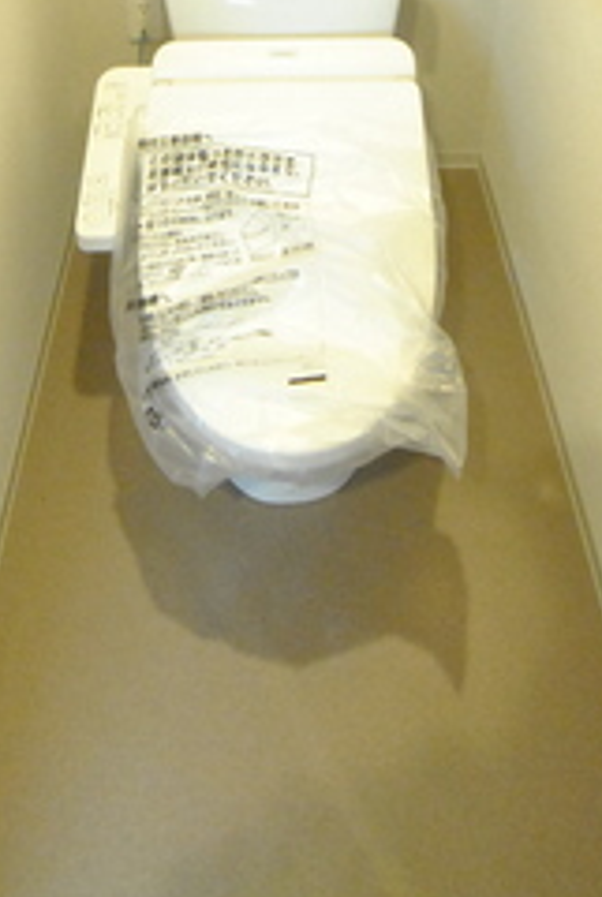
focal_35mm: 34
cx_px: 262
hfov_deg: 39.0
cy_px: -161
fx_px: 849
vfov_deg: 40.5
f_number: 4.5
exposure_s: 1/25
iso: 1600
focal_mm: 8.5
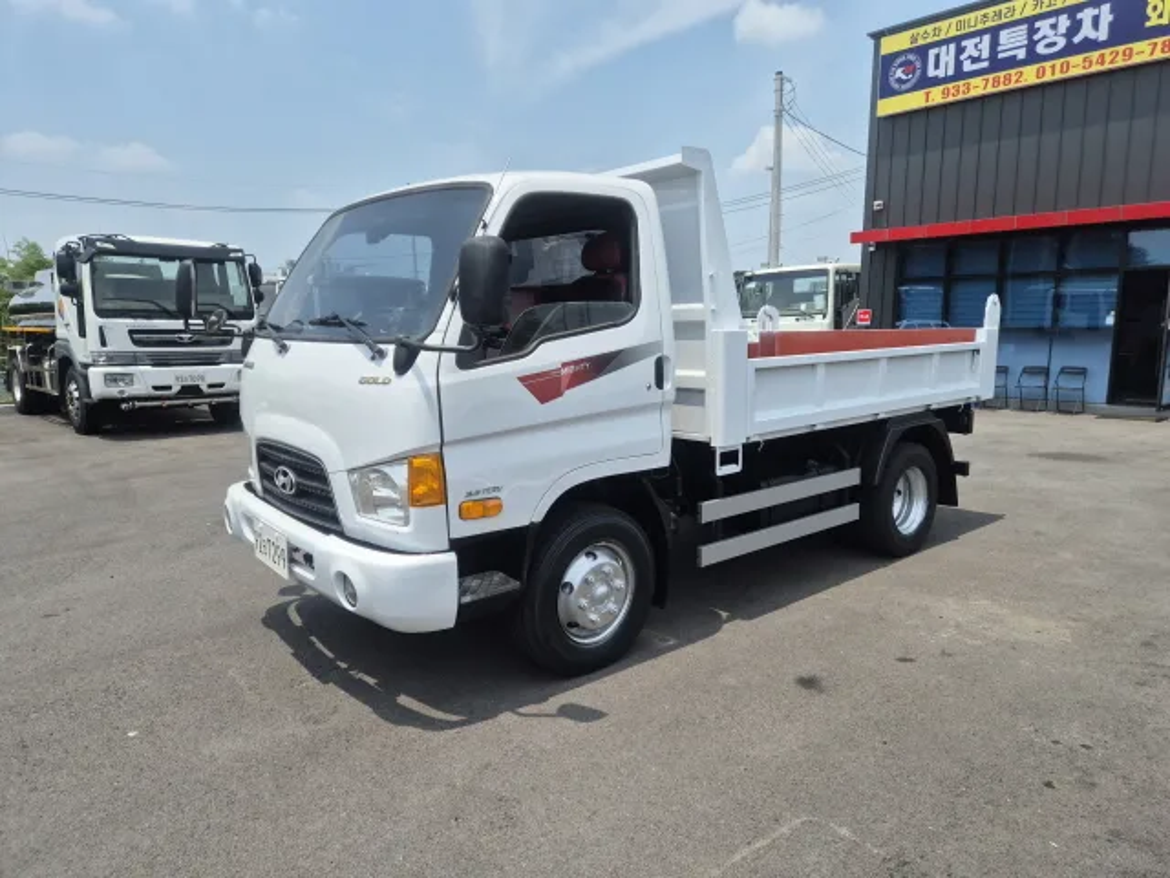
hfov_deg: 73.9
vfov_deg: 58.9
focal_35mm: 23
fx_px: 777
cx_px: 585
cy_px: 439
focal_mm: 5.4
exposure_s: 1/1896
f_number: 1.8
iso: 25
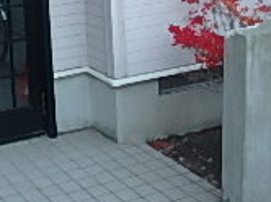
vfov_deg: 16.9
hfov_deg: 22.7
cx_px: -29
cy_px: -75
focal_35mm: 81
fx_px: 633
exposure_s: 1/30
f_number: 3.5
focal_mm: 3.7
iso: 250
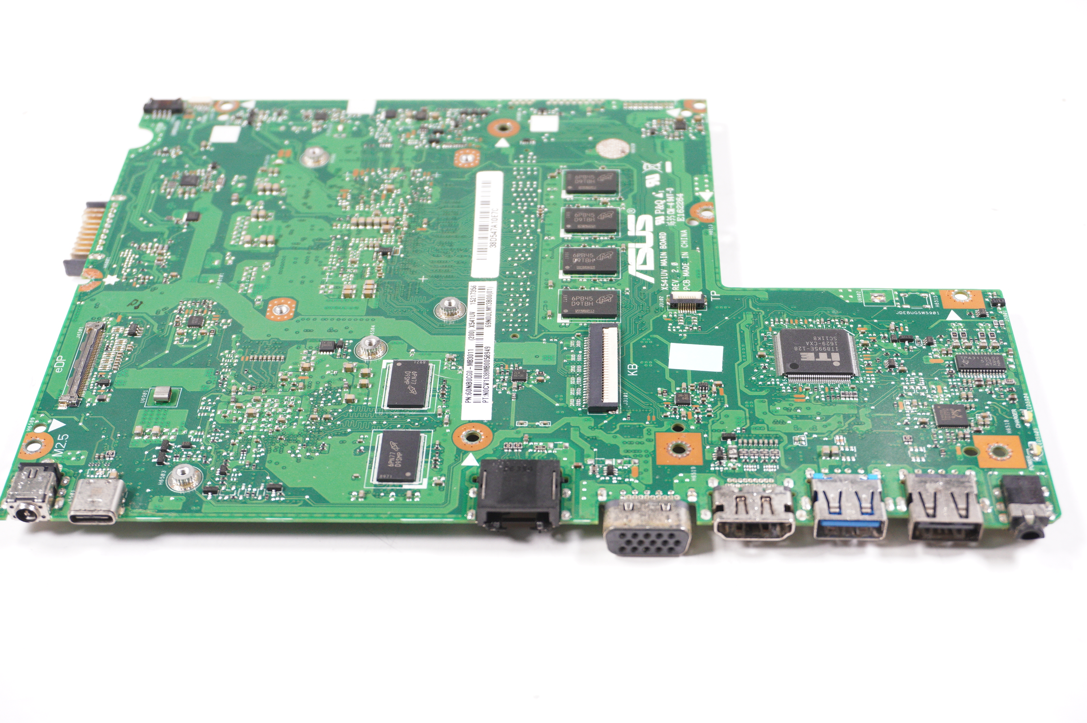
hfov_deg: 37.9
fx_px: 1584
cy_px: 362
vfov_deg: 25.7
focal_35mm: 52
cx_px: 544
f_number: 6.3
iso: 1000
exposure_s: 1/250
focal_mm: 35
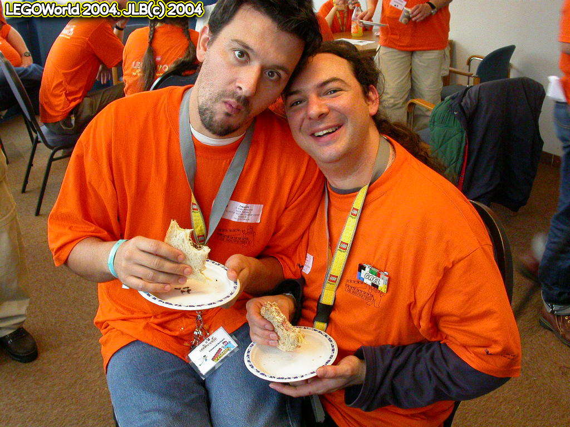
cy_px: 214
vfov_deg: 37.7
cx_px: 285
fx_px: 626
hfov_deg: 49.0
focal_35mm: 38
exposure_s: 1/30
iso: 400
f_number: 5.3
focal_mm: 7.85
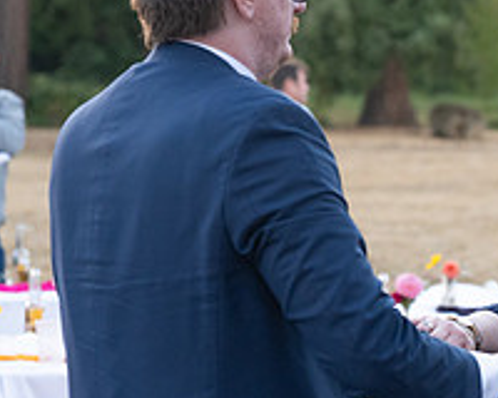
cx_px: 558
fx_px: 2815
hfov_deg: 10.0
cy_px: 352
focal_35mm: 191
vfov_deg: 8.1
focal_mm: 70
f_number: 4
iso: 2000
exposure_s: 1/500
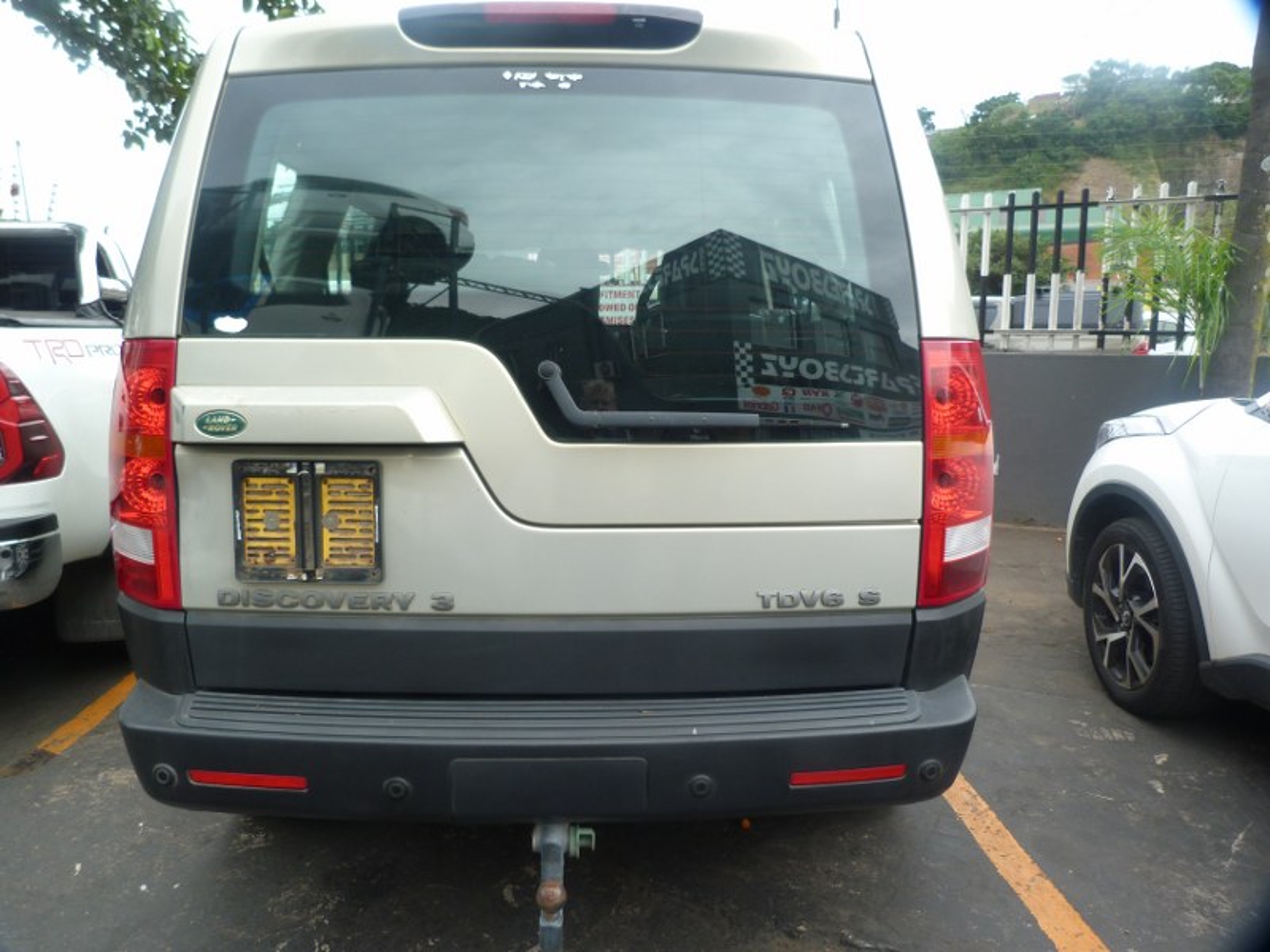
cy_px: 476
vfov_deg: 54.9
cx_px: 635
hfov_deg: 69.4
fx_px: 917
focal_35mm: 25
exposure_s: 1/100
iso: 80
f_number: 2.8
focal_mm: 4.5
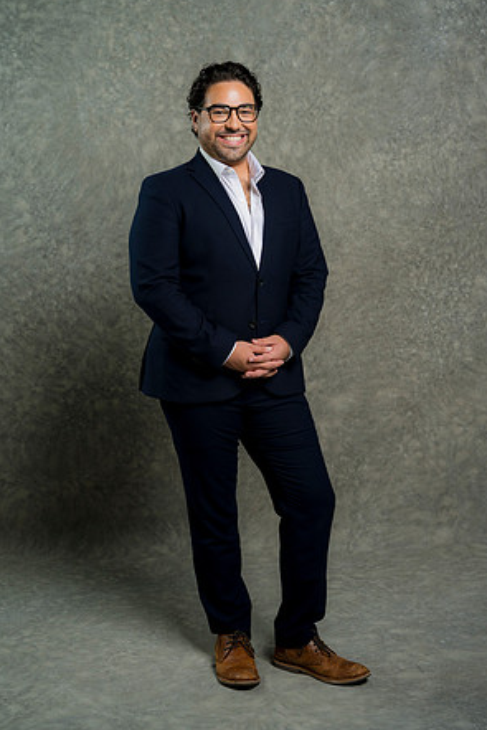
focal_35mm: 56
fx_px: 1135
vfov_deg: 35.6
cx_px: 244
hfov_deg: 24.2
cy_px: 363
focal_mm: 55
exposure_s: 1/160
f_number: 4
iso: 125
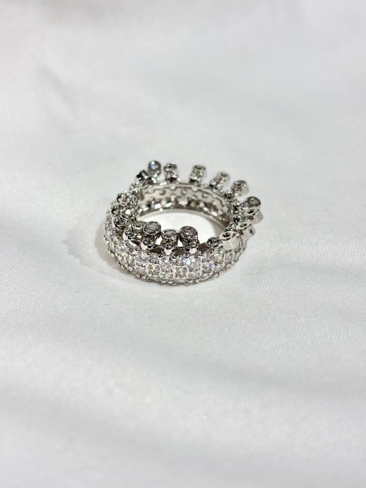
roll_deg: +9.4
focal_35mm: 52
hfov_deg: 28.0
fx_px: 733
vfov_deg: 36.8
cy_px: 244
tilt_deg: -31.4
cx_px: 183
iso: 32
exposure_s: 1/264
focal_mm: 5.96
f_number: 1.6
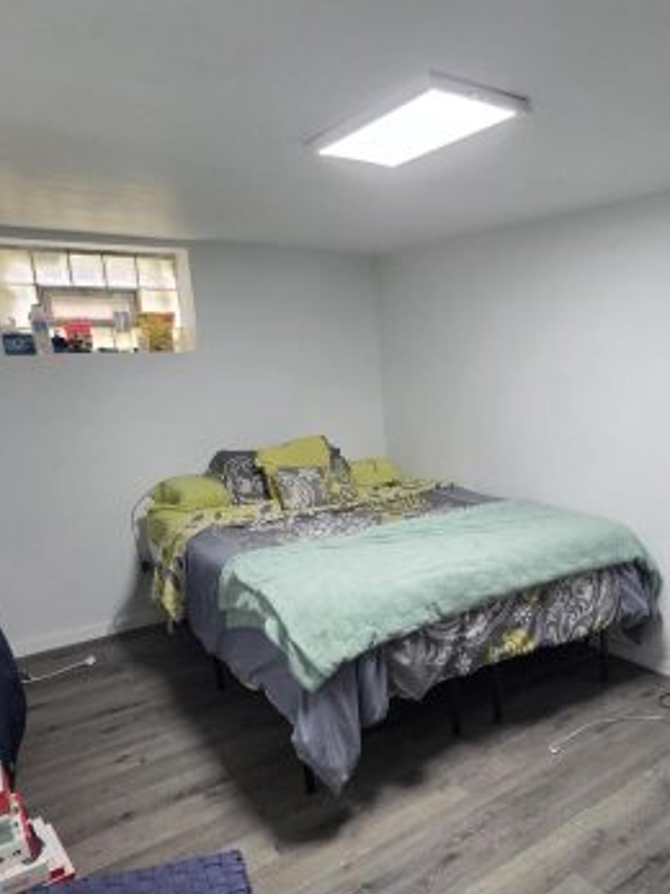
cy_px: 532
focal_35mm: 25
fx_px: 646
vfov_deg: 68.8
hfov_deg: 53.3
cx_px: 469
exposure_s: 1/60
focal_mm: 2.2
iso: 200
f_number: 1.9
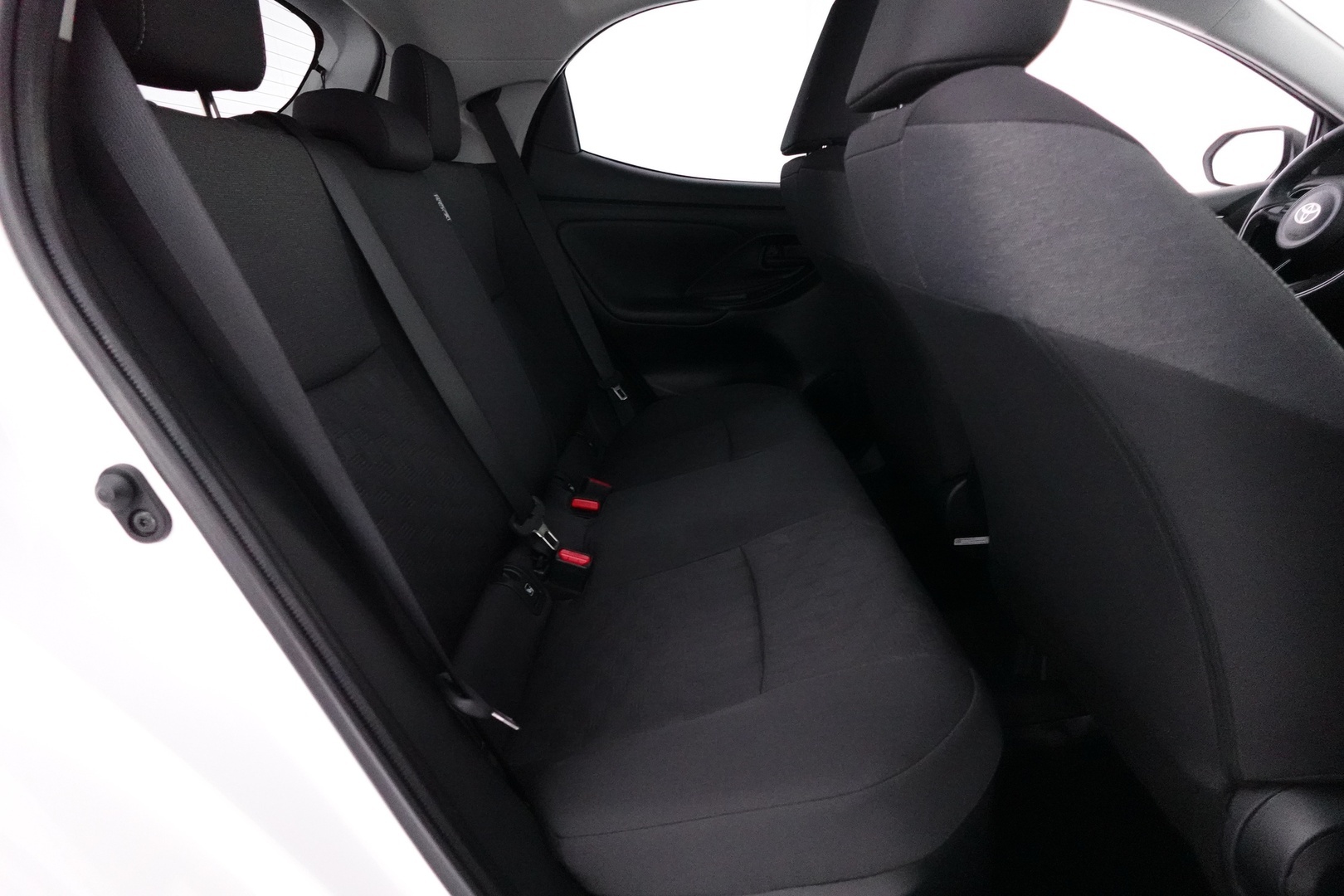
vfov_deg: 61.9
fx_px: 747
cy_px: 448
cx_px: 672
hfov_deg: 84.0
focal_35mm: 20
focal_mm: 7.6
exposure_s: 1/80
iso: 4000
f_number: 2
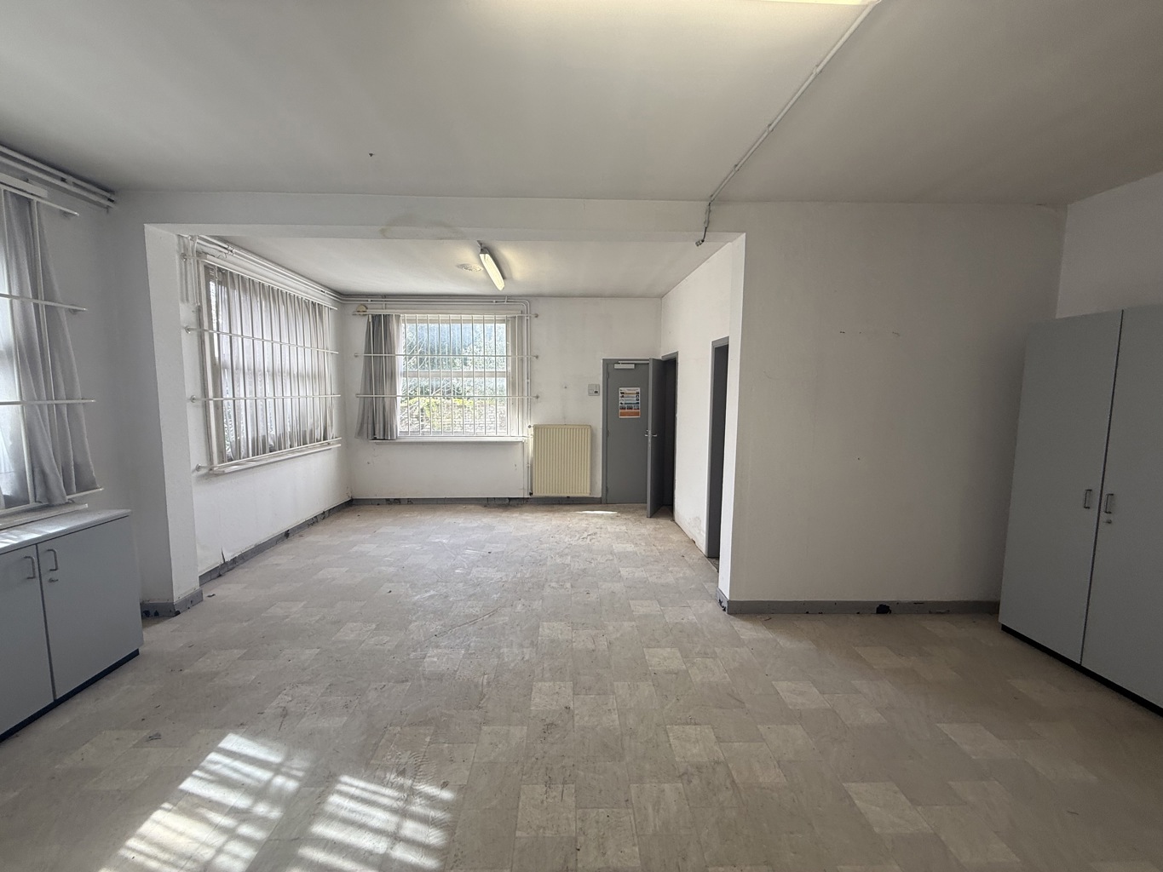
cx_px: 582
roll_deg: -0.7
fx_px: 470
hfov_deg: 102.1
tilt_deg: -3.2
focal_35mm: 14
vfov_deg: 85.7
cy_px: 436
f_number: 2.2
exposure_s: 1/100
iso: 50
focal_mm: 2.22
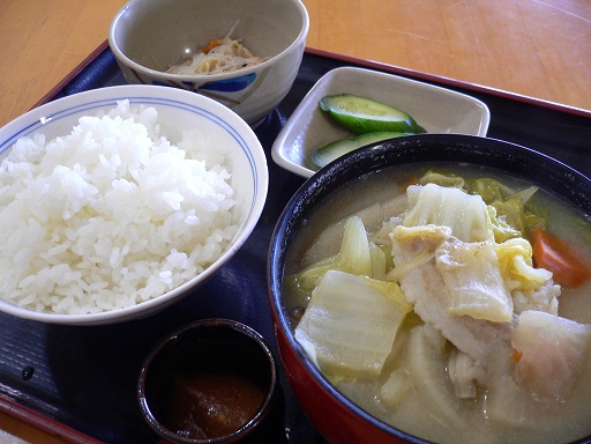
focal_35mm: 35
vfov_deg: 40.7
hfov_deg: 52.6
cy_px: 222
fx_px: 598
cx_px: 296
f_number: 2.8
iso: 100
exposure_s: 1/15
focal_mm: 5.8
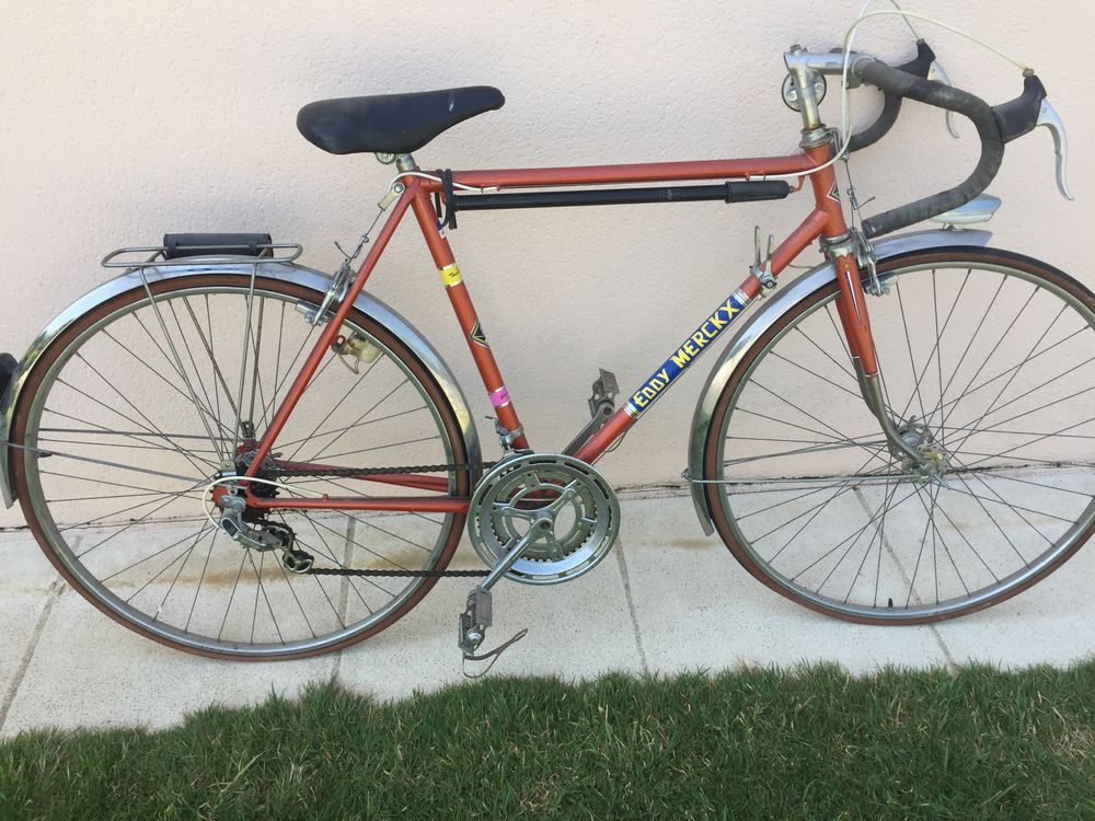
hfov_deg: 61.7
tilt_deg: -38.4
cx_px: 548
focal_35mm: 29
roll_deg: +0.3
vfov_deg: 48.2
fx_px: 917
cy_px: 410
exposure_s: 1/380
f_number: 2.2
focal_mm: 4.15
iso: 32
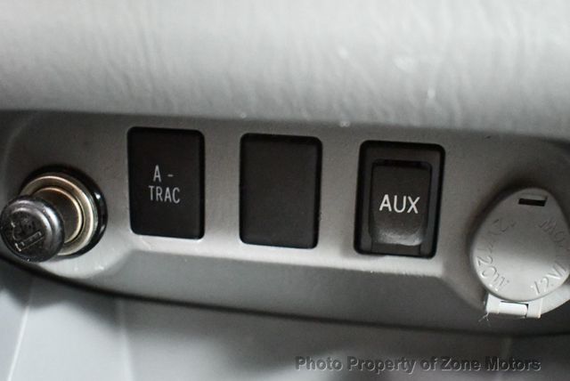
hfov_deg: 44.5
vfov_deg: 30.6
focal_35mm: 44
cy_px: 190
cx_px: 285
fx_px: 697
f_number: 3.8
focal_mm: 22
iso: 12800
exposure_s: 1/25
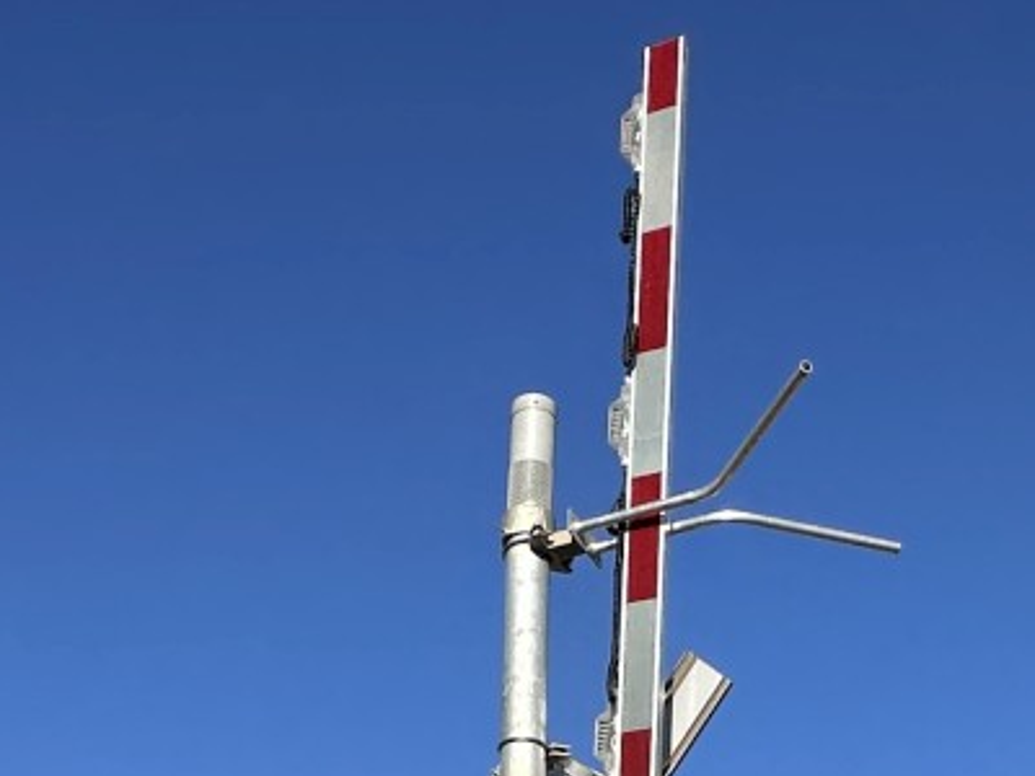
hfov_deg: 34.3
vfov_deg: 20.7
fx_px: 1674
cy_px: 1275
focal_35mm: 56
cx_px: 569
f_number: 2.2
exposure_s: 1/3040
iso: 50
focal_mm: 2.22
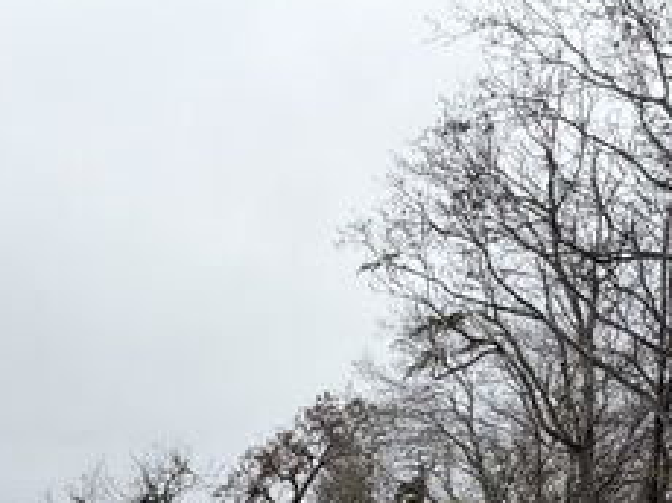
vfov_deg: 29.3
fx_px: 756
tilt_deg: -0.9
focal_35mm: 39
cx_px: 152
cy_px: 664
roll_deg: -0.2
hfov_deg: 45.9
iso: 40
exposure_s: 1/770
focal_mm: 2.22
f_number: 2.2
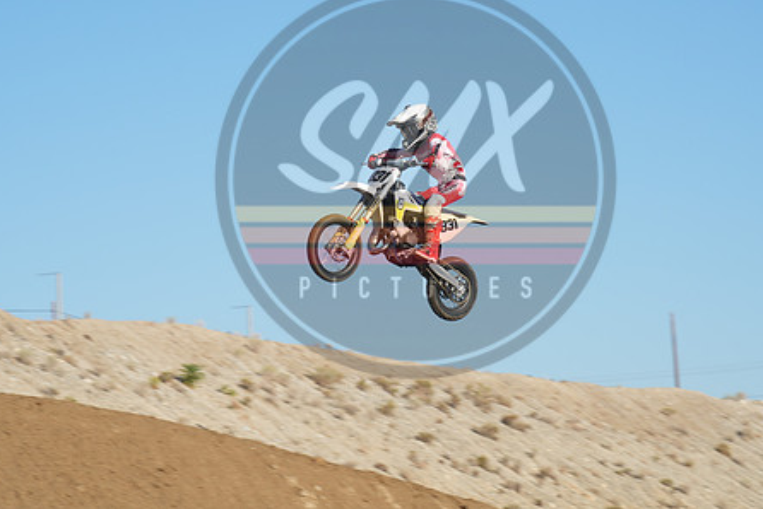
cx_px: 416
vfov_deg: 8.6
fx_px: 3393
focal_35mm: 160
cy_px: 180
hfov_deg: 12.8
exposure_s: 1/250
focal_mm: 123
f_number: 11
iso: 200
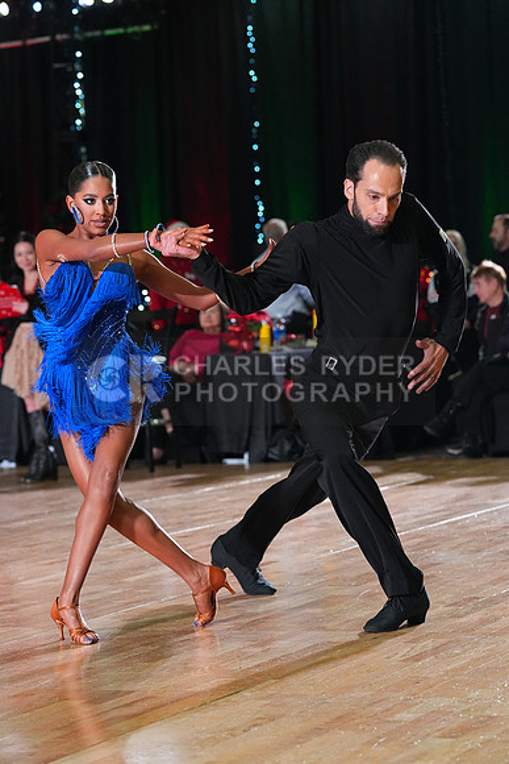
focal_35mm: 107
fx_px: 2268
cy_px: 382
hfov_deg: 12.8
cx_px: 254
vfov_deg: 19.1
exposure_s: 1/400
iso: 8000
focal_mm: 107
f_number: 5
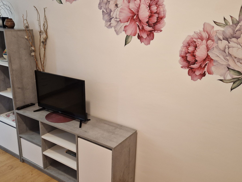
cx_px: 119
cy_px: 91
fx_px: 217
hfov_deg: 58.3
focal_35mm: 31
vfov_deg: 45.4
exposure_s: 1/100
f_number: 1.8
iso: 400
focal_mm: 5.4
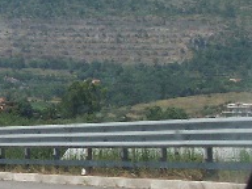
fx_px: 1150
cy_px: 24
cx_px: -138
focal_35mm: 158
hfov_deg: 11.9
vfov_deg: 9.4
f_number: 4.8
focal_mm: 8
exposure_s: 1/700
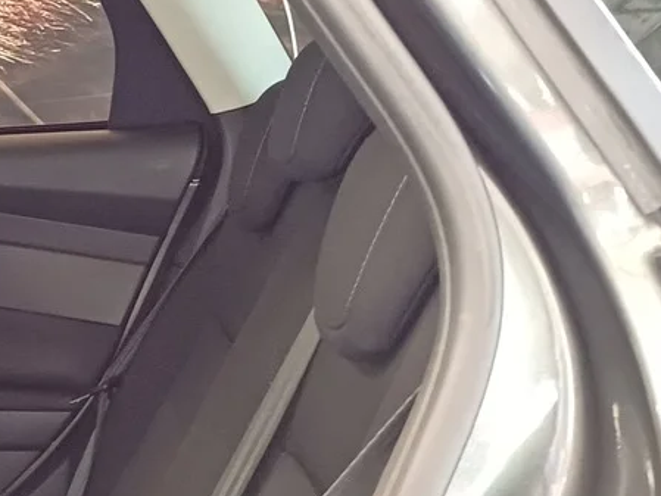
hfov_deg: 19.3
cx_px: -328
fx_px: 1700
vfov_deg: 16.6
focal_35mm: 89
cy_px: 328
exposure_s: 1/20
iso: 800
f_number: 1.8
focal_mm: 4.65
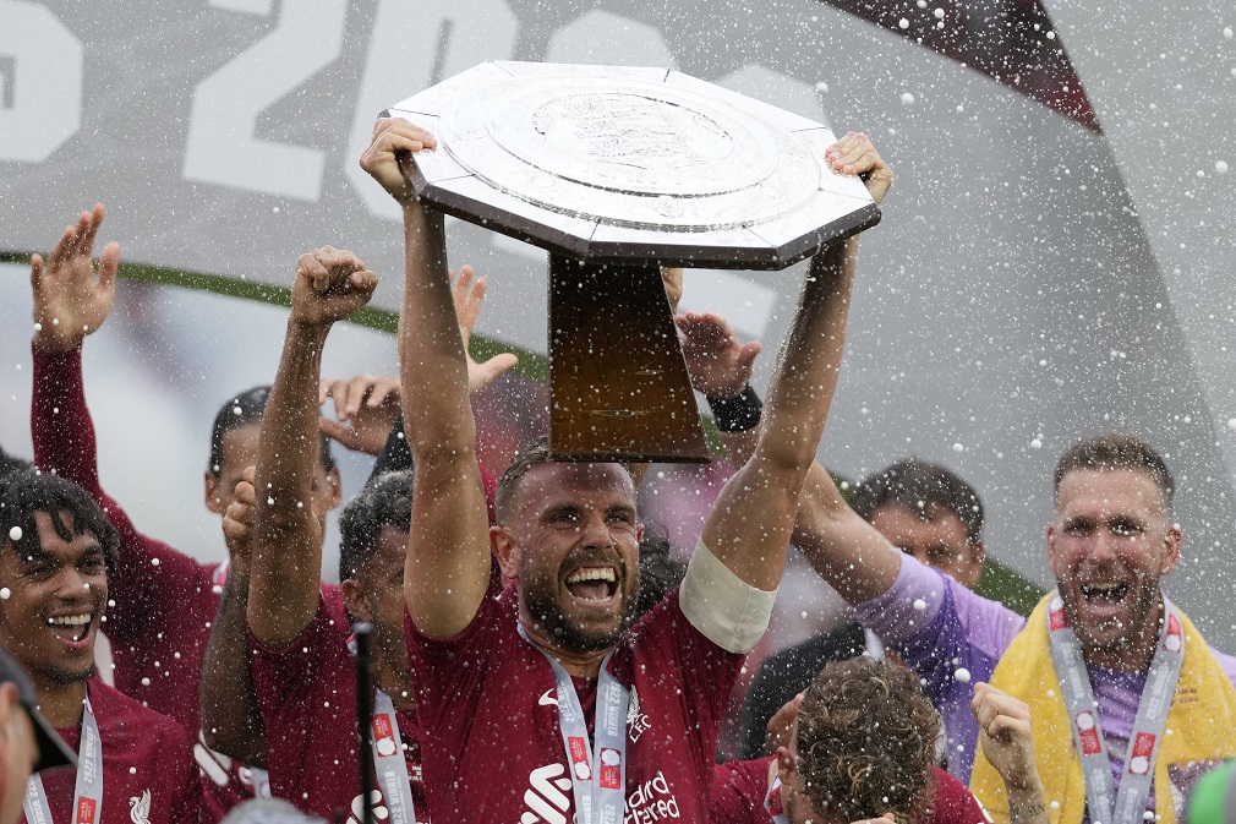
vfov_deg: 6.9
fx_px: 6865
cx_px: 618
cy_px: 412
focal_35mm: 200
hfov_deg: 10.3
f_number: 2.8
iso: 800
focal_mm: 200
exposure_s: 1/2000
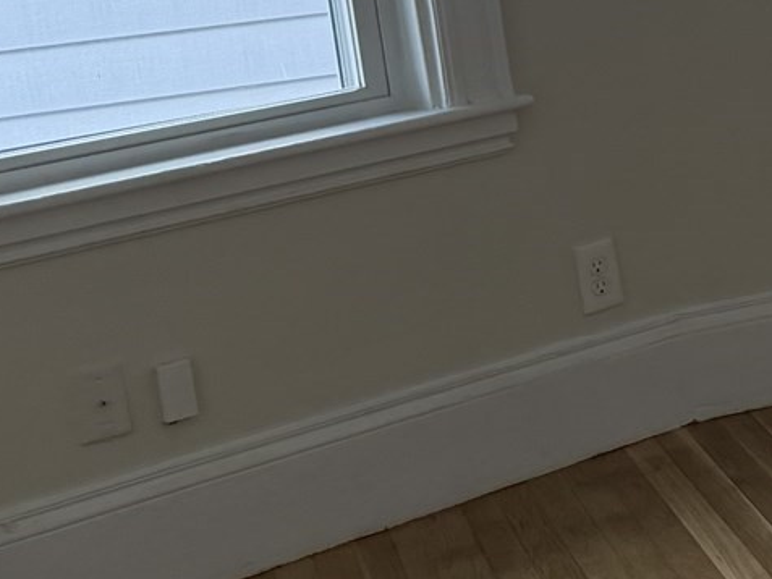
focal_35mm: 103
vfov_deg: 14.3
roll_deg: +2.7
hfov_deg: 15.2
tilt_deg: -11.0
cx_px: 1568
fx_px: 2298
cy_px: 89
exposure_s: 1/240
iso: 125
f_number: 1.78
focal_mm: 6.76
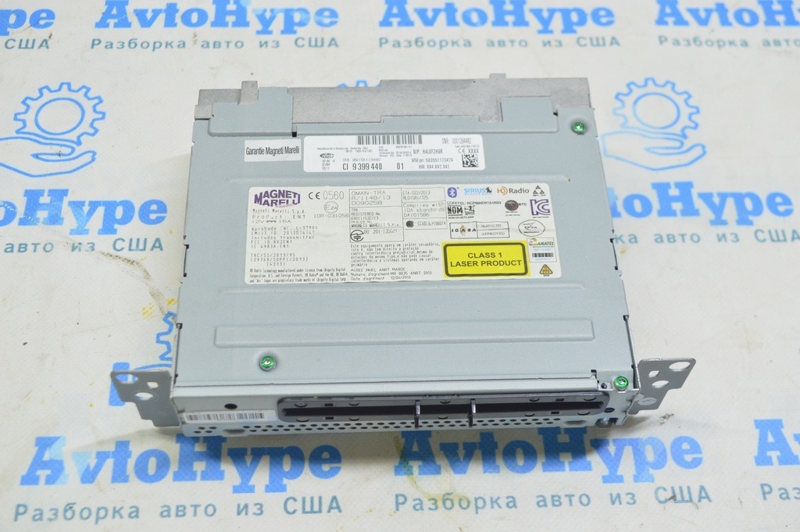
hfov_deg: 42.4
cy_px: 266
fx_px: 1032
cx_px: 400
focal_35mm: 46
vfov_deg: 28.9
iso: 400
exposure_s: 1/20
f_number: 5.6
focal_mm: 31
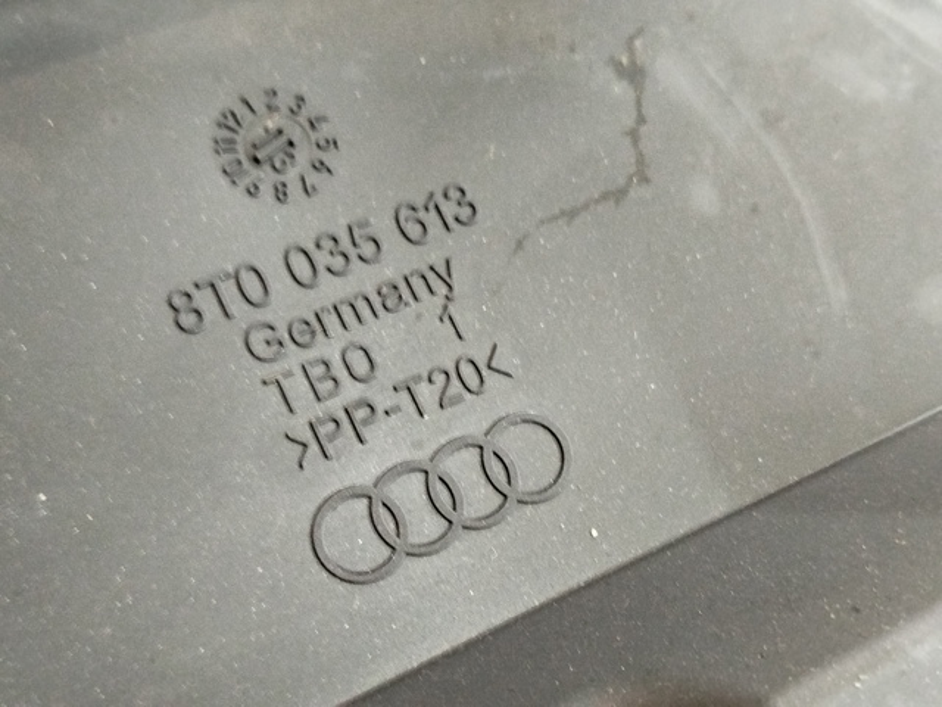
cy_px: 354
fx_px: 1306
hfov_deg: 39.7
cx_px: 471
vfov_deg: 30.3
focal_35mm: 48
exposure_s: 1/17
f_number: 1.7
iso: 1000
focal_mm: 5.31
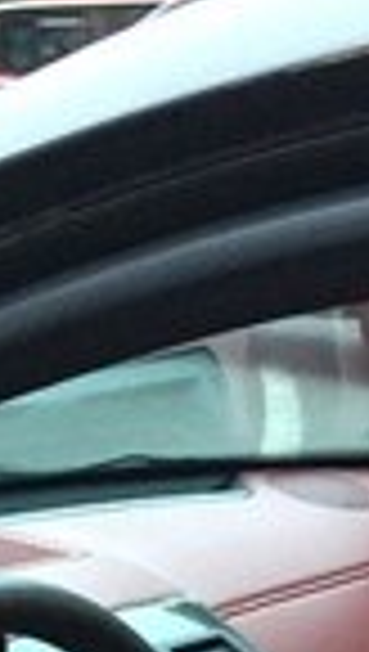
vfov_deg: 17.0
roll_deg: +1.1
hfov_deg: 11.1
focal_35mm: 108
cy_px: 1102
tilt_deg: -28.0
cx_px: -72
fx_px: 1871
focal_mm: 4.15
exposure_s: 1/17
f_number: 2.2
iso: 250
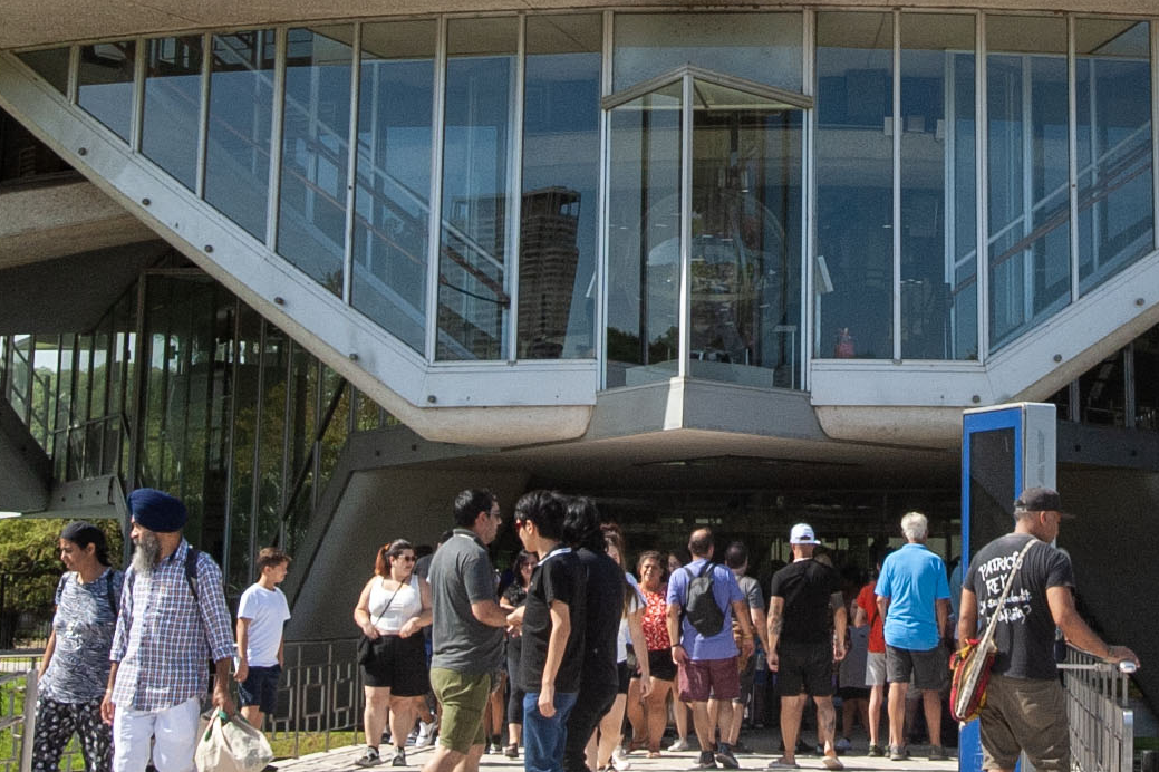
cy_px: -12
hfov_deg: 23.5
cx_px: 804
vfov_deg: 15.6
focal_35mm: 86
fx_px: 2768
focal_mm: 21
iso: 640
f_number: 10
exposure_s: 1/1000
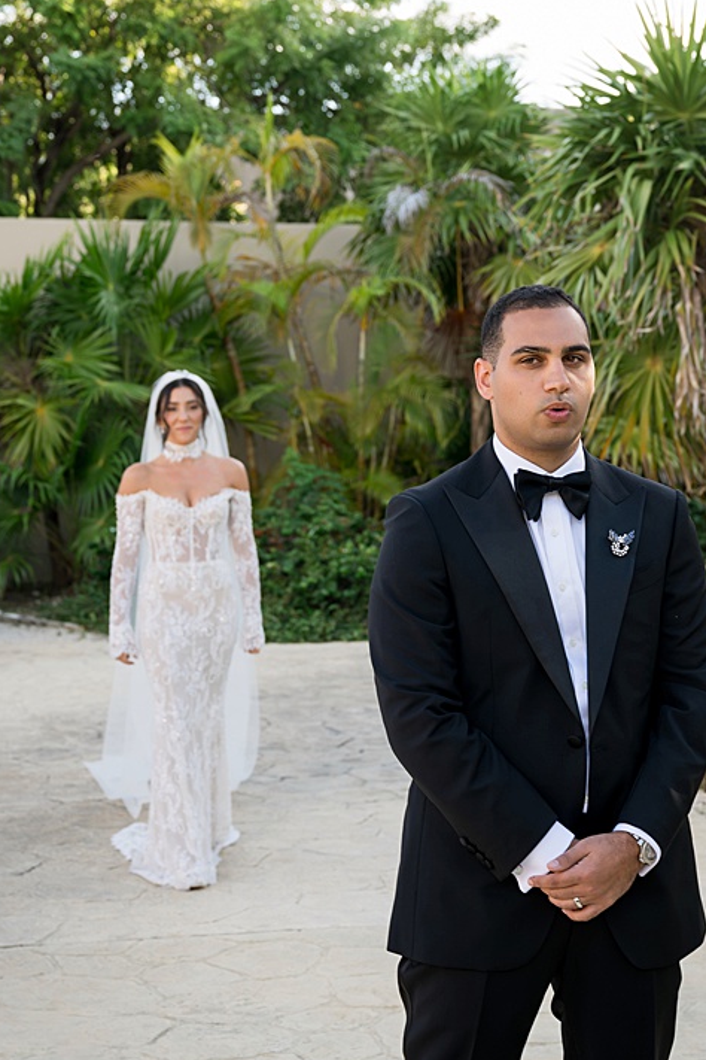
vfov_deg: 29.5
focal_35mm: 68
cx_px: 432
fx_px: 2000
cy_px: 365
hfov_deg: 20.0
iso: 32
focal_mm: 43
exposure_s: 1/60
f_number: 4.5
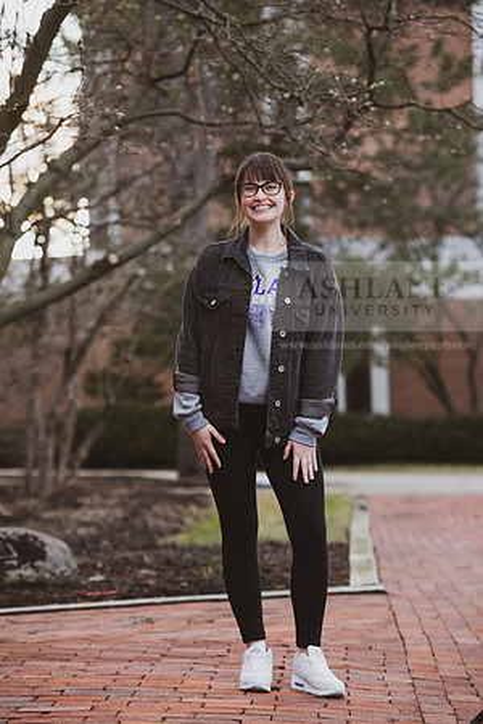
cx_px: 242
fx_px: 2334
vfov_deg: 17.6
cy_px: 362
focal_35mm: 116
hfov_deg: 11.8
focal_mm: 116
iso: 320
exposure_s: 1/200
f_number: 4
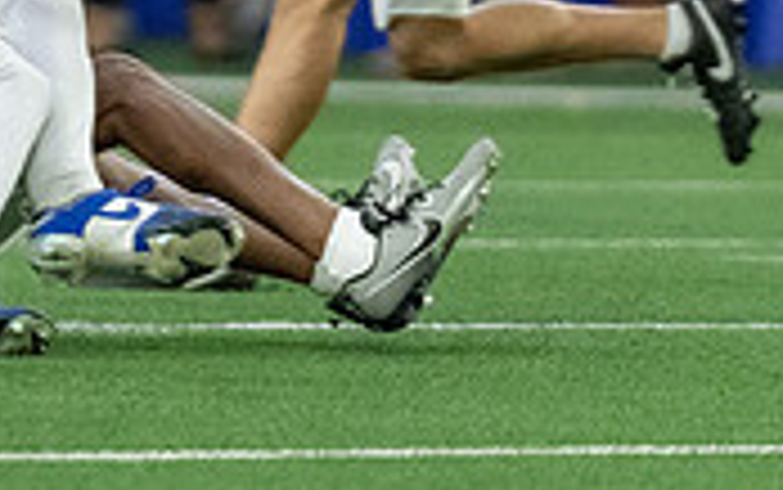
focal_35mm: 1220
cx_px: 125
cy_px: -484
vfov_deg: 1.1
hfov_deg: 1.7
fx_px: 26051
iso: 3200
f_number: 2.8
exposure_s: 1/1250
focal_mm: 200
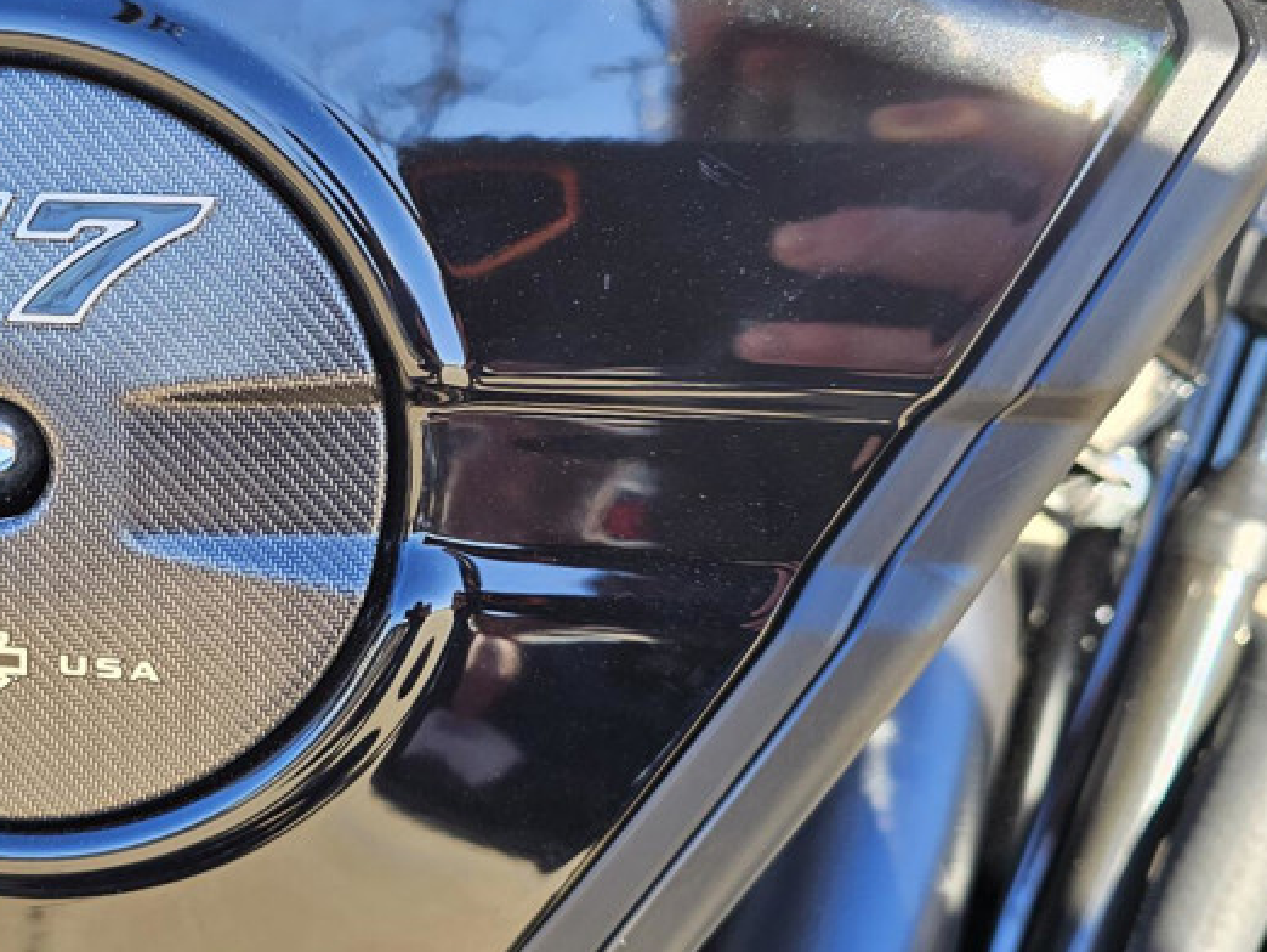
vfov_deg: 30.9
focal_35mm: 47
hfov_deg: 37.8
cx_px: 132
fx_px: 1721
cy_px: 415
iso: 16
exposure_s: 1/78
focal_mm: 6.3
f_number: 1.7
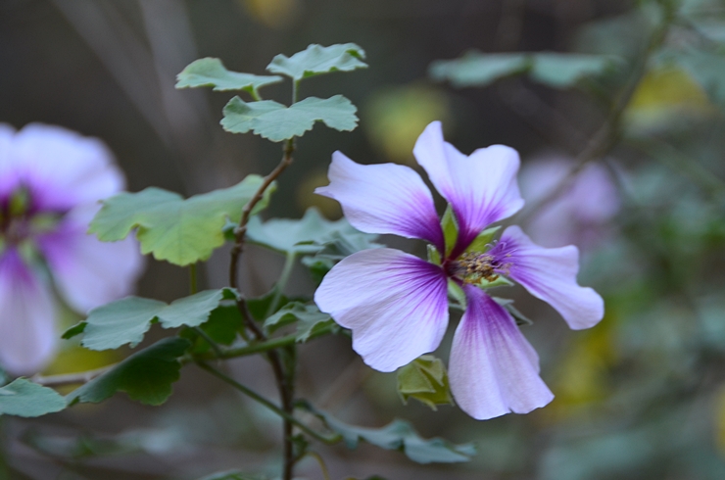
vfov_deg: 7.6
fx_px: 3617
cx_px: 362
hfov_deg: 11.4
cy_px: 240
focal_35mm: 180
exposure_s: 1/40
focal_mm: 120
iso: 200
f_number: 5.3
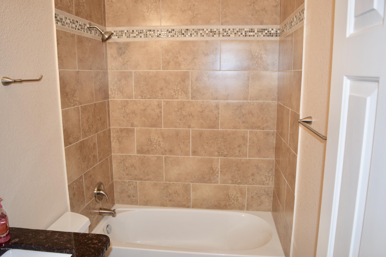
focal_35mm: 27
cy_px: 128
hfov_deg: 67.4
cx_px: 193
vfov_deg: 47.9
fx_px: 289
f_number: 3.5
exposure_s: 1/30
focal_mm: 18
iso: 500
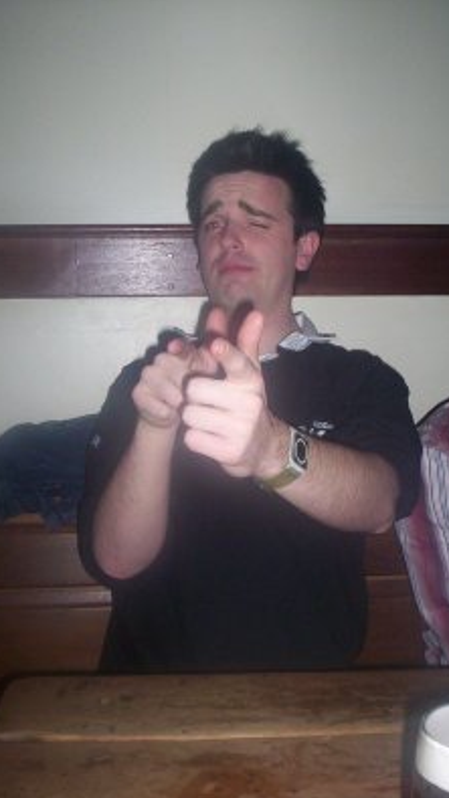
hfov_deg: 28.3
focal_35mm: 42
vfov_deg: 48.4
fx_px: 890
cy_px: 402
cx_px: 229
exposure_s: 1/60
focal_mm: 4.99
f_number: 4.5
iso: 140
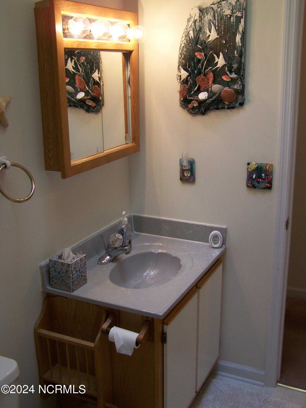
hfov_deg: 37.7
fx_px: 448
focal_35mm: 38
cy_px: 204
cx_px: 153
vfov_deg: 49.0
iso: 80
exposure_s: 1/30
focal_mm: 6.3
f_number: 2.8
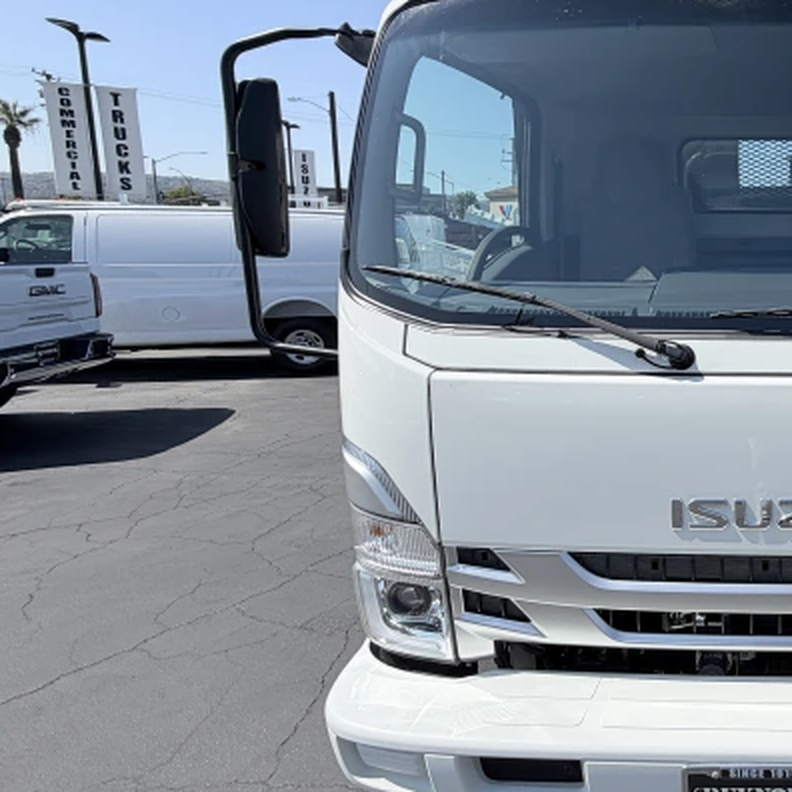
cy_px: 346
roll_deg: -2.7
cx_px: 788
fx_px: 647
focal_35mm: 25
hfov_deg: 51.0
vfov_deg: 62.7
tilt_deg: -8.7
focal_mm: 2.22
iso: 20
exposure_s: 1/864
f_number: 2.2
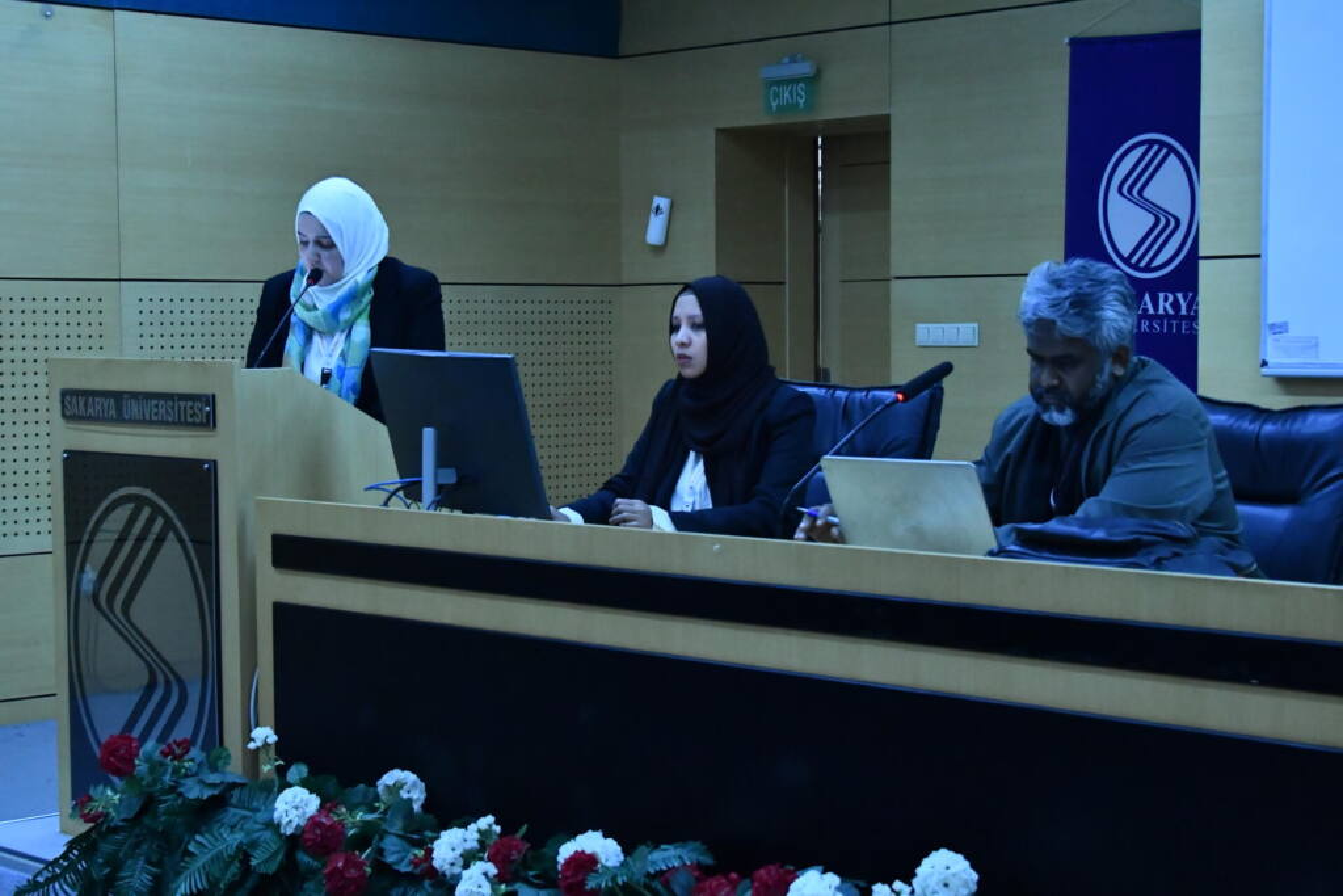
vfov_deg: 20.6
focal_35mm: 66
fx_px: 2462
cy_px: 448
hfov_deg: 30.5
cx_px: 672
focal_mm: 44
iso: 4000
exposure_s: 1/100
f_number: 5.6
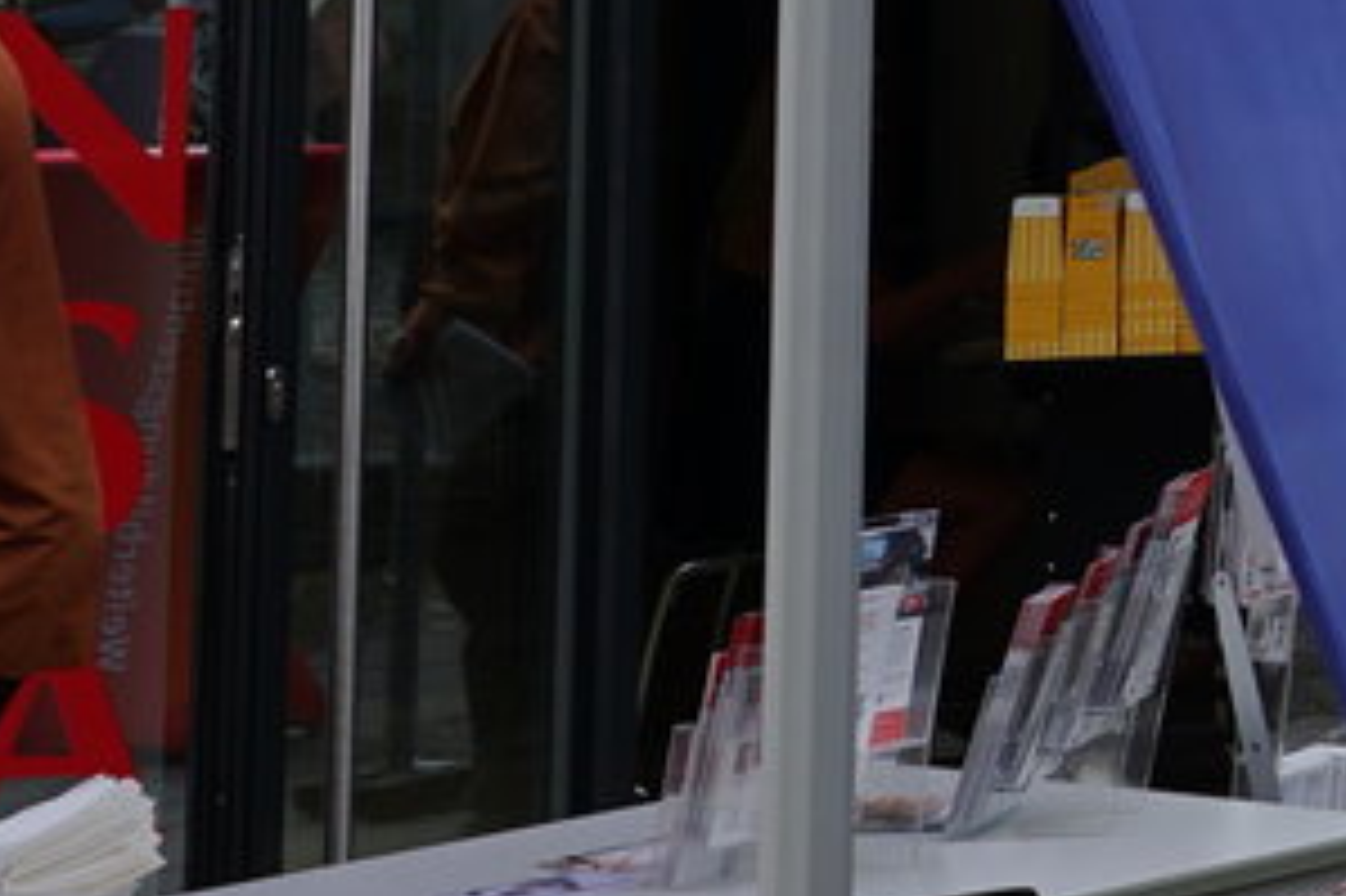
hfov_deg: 10.6
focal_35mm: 168
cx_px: 3201
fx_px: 6278
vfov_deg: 7.7
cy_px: -1009
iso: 100
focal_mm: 31
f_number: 7.1
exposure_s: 1/250
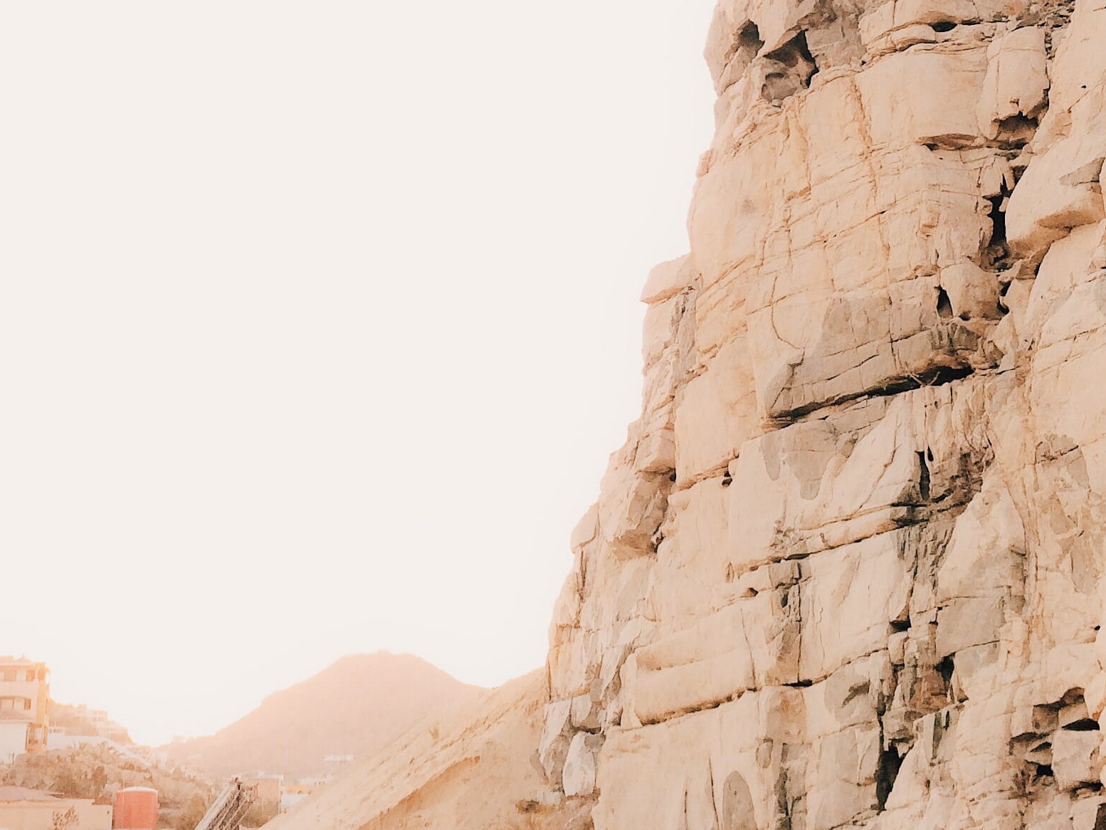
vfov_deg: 22.4
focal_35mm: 63
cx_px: 413
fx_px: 2013
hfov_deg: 30.6
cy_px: 4
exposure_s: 1/60
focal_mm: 4.12
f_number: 2.2
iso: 40
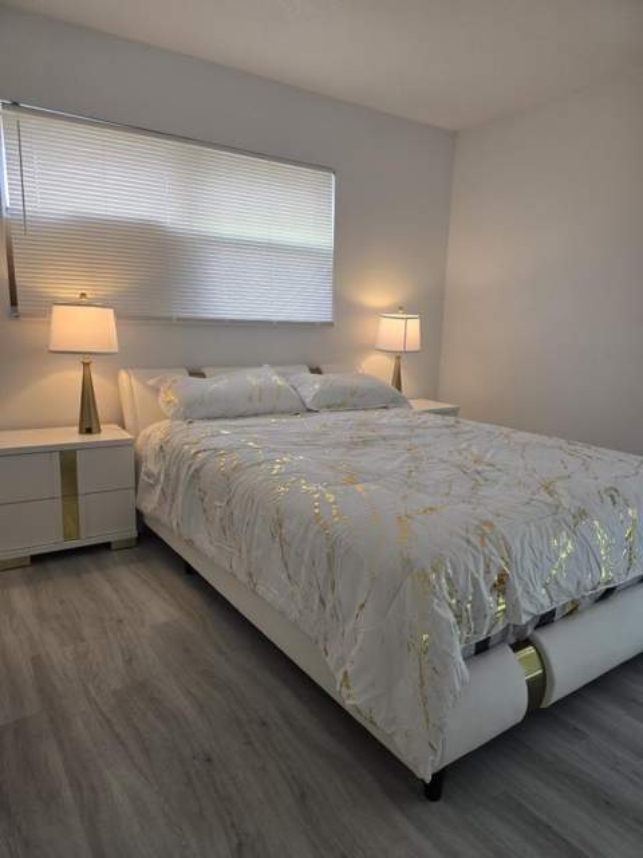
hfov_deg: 58.9
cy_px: 429
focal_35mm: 23
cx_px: 322
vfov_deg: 73.9
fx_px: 570
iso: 80
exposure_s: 1/120
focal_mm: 6.3
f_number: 1.7
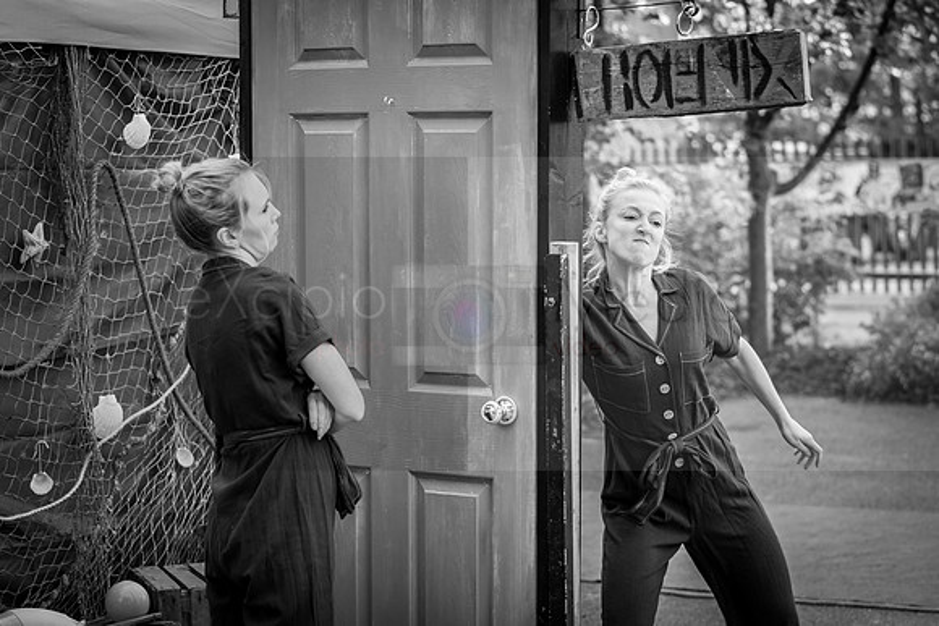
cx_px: 487
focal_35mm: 85
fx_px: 2224
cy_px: 375
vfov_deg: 16.0
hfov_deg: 23.8
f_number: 2.8
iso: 160
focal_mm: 70
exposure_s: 1/80
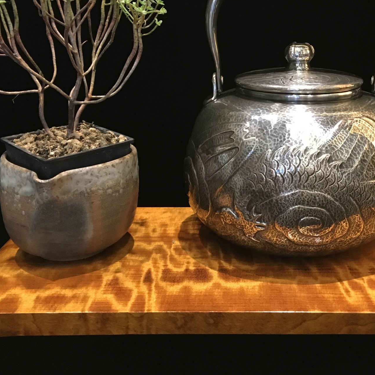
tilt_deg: -11.0
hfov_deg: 35.0
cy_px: 114
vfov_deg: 34.9
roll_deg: +0.0
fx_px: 588
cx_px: 255
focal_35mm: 48
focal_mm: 4.15
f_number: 2.2
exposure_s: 1/17
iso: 200
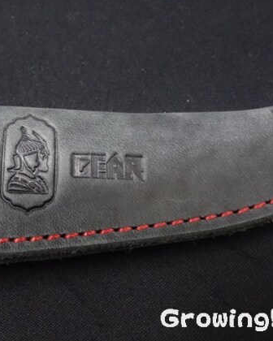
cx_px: 29
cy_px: 169
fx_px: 404
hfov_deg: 35.2
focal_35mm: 40
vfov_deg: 45.8
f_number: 10
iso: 2000
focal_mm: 10.4
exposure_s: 1/30
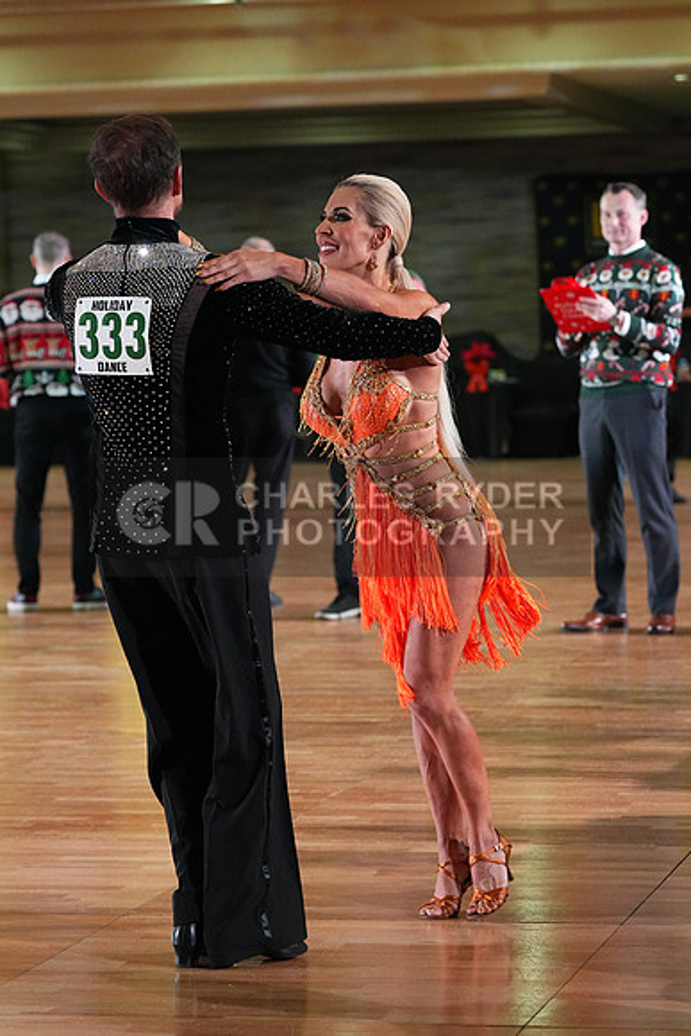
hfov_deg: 11.7
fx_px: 3366
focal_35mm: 117
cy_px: 518
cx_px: 346
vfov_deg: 17.5
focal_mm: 117
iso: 8000
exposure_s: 1/400
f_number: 5
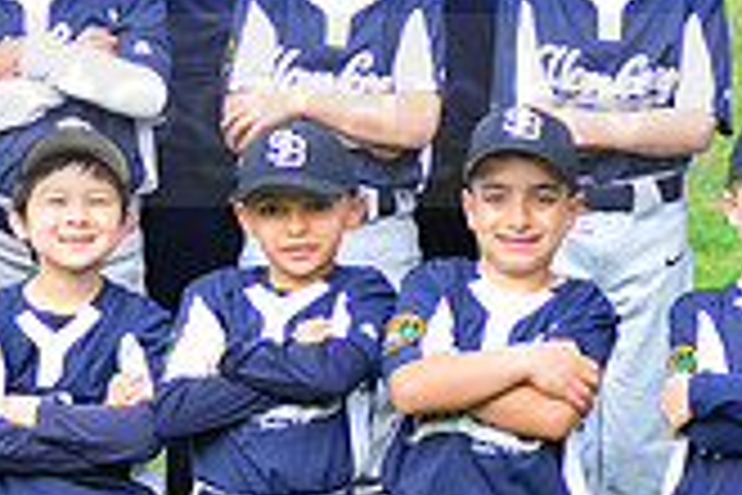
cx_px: 112
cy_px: 74
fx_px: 5791
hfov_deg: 7.3
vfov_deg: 4.9
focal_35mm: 281
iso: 320
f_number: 5.6
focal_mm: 80
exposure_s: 1/200
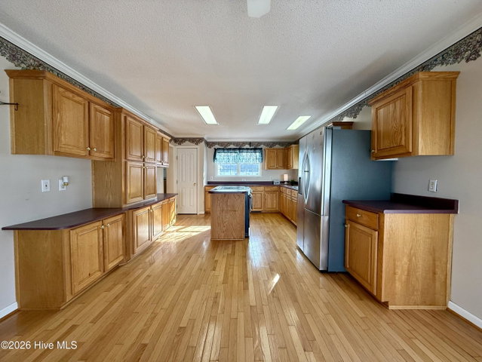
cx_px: 241
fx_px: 195
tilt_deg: -1.4
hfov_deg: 102.0
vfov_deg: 85.7
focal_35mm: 14
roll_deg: +0.0
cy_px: 181
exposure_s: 1/120
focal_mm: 2.22
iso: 100
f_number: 2.2
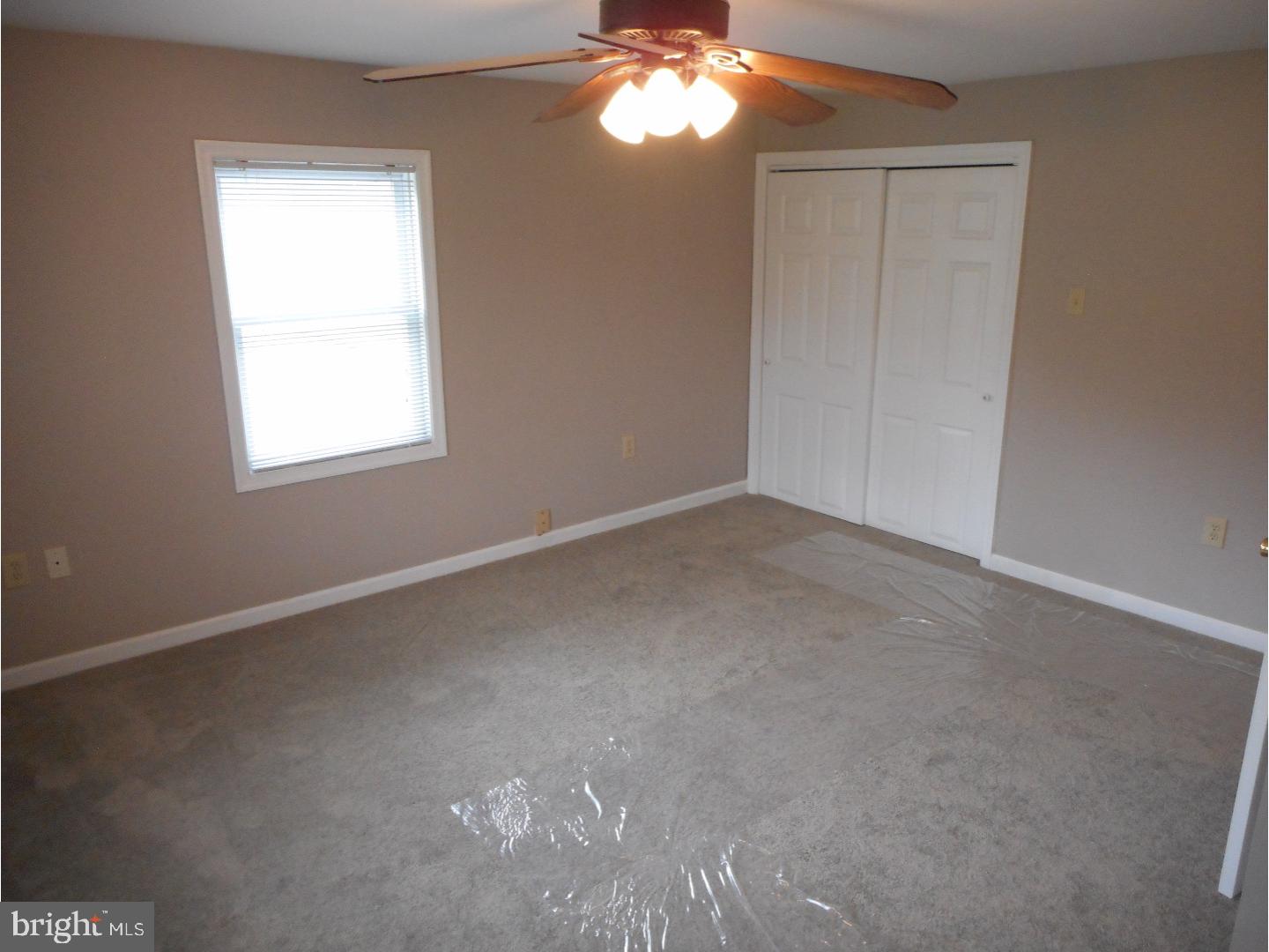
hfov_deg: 69.4
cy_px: 476
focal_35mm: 25
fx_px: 916
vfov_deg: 54.9
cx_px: 634
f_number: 3.7
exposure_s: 1/30
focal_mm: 4.5
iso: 360
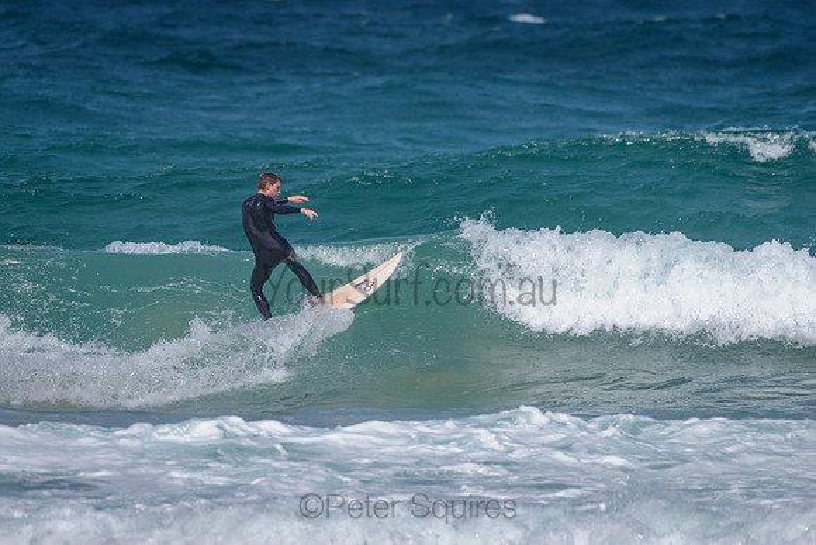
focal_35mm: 613
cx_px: 334
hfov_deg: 3.4
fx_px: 13905
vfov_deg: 2.2
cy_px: 233
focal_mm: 500
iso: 90
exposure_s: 1/2000
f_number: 5.6
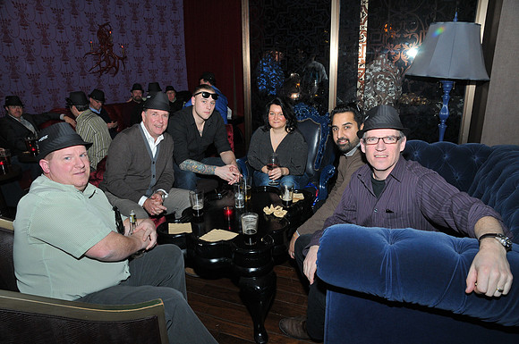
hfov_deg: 73.8
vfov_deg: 53.0
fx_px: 346
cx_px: 260
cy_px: 172
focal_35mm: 24
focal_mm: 16
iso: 500
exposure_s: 1/50
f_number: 5.6
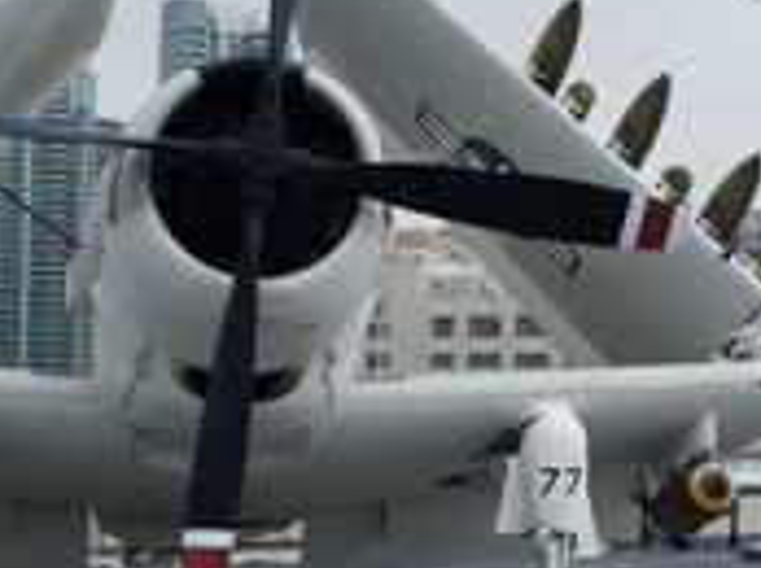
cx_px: 206
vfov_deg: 16.0
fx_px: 2020
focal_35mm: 92
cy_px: 350
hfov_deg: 21.2
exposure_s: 1/1000
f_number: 4
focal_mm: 7.1
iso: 100
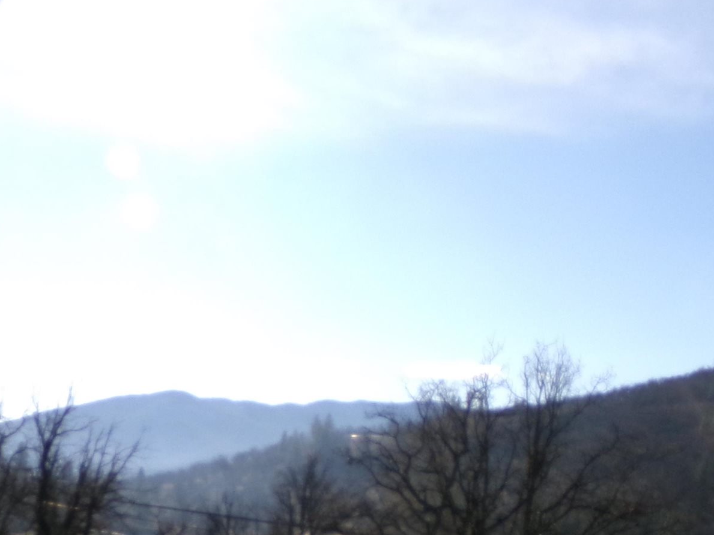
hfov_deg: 31.2
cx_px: 312
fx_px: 1279
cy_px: 684
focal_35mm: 62
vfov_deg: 21.5
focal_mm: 4.3
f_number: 11.07
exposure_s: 1/140
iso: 100
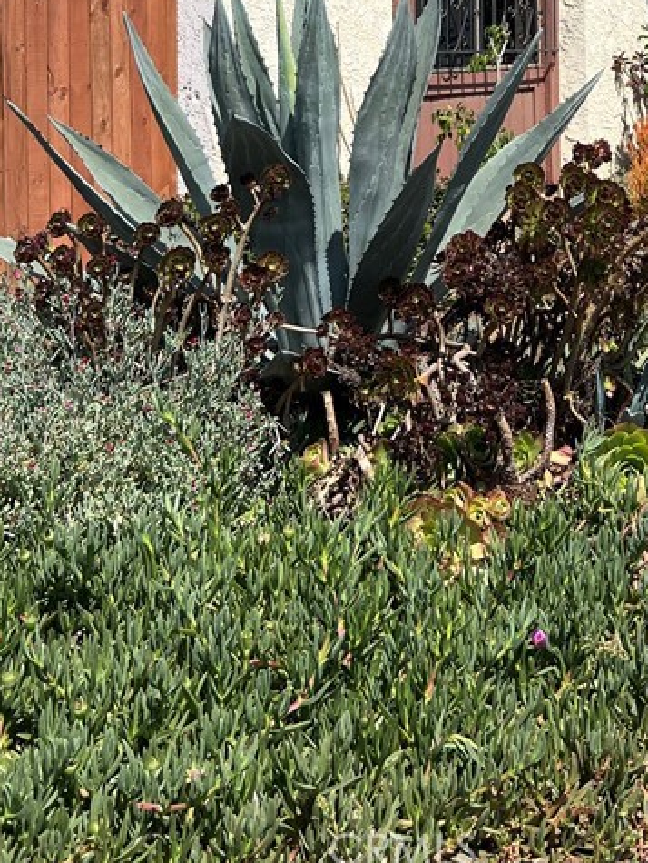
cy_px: -55
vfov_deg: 31.1
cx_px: 508
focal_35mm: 56
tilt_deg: +5.4
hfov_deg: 25.7
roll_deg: +1.1
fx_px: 1396
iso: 50
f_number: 1.5
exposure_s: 1/5319
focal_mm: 5.7
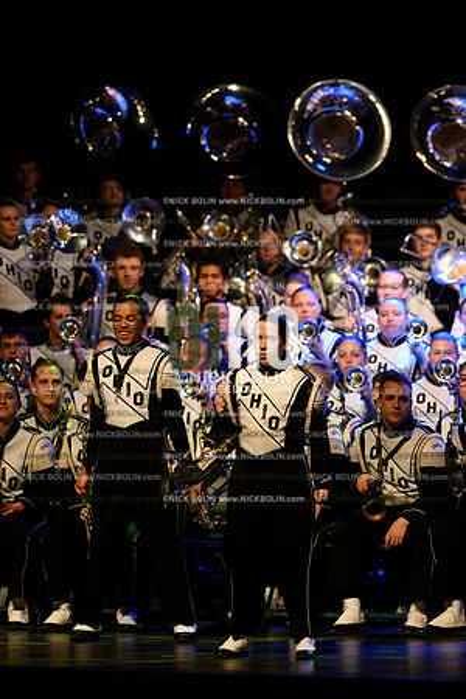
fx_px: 5825
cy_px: 350
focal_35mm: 300
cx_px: 233
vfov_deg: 6.9
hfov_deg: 4.6
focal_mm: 300
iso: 6400
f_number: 4
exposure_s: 1/500
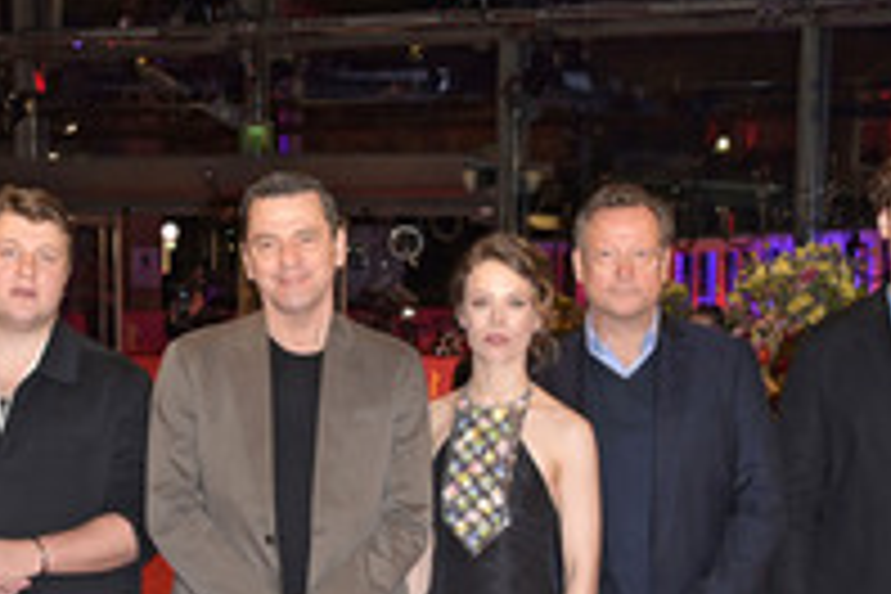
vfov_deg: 14.8
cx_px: 326
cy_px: 558
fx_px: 2252
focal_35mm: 91
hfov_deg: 22.3
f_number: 5.6
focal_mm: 40
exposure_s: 1/250
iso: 1600
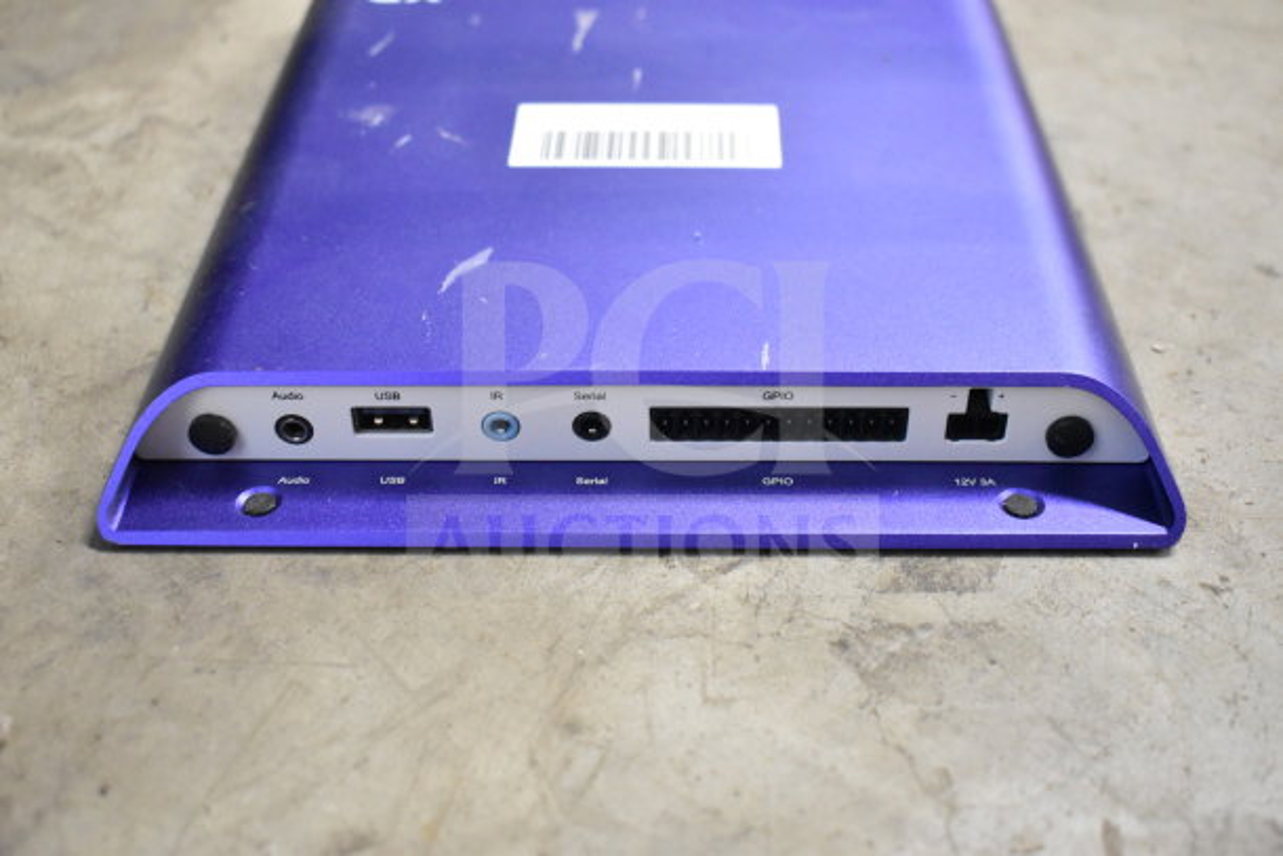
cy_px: 428
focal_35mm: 45
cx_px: 642
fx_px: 1604
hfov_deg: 43.6
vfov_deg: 29.9
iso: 5600
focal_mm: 30
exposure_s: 1/50
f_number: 4.2
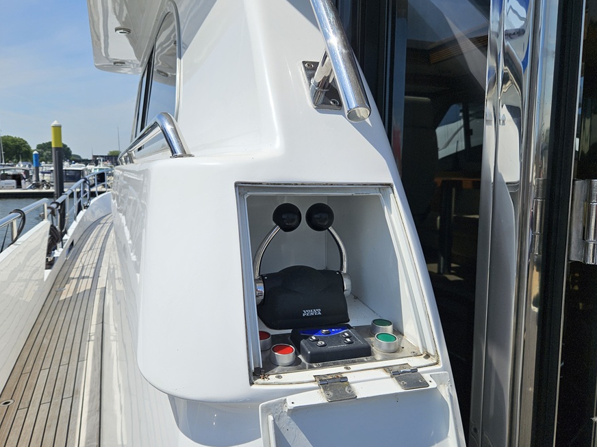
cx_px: 294
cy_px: 216
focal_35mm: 27
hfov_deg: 65.3
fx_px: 466
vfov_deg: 51.3
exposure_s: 1/3924
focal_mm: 5.4
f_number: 1.8
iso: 25
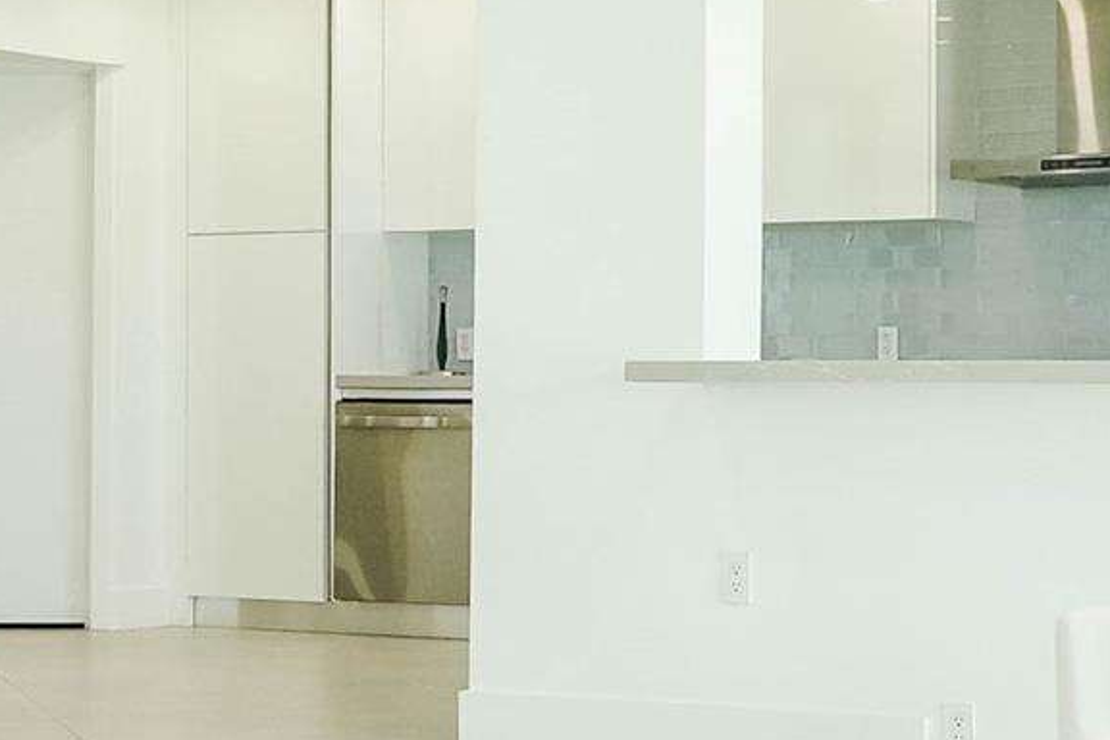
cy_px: 388
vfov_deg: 13.7
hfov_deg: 20.2
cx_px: 252
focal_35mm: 100
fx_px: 3083
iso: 640
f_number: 5.6
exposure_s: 1/100
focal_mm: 24
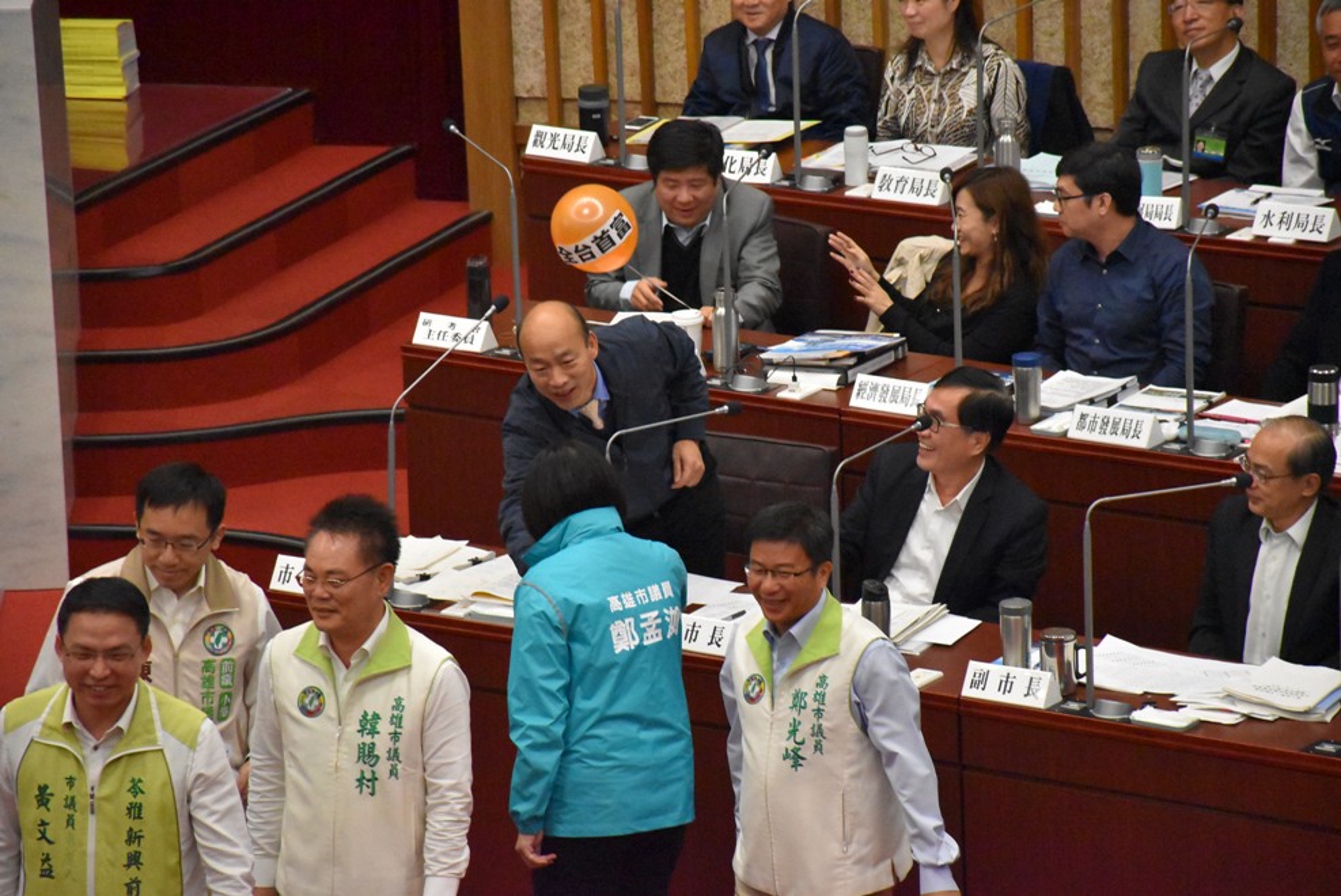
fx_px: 7829
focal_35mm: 210
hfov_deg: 9.8
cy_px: 448
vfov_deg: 6.6
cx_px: 670
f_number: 5.6
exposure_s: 1/500
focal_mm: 140
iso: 10000
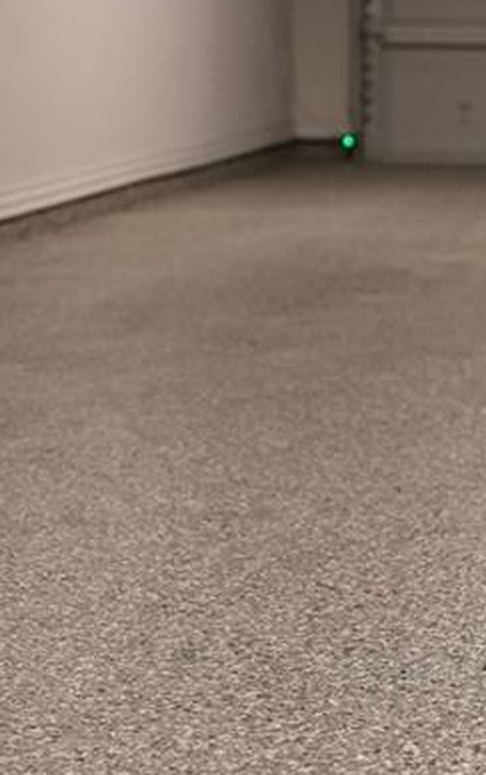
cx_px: 622
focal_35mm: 129
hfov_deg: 10.0
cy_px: 257
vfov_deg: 16.1
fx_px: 2730
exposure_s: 1/160
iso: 1600
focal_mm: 24
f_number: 2.8
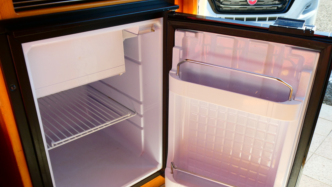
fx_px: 317
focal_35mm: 36
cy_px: 120
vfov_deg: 32.6
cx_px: 166
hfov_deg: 55.3
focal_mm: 5.8
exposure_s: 1/125
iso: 80
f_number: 3.6
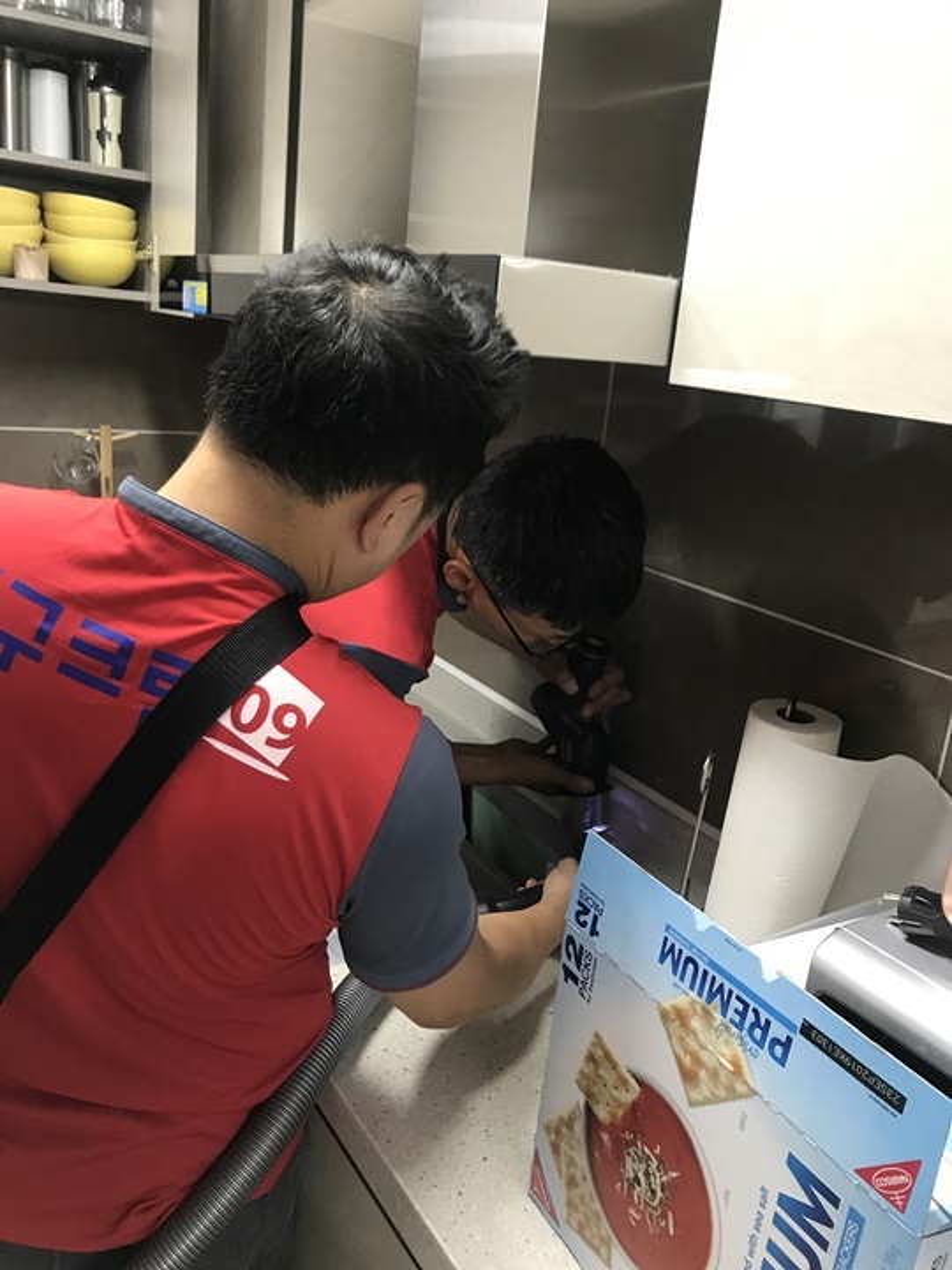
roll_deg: -6.0
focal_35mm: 28
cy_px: 635
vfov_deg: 63.4
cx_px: 476
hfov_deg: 49.7
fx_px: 1027
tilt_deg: -14.7
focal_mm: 3.99
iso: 40
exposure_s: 1/24
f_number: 1.8
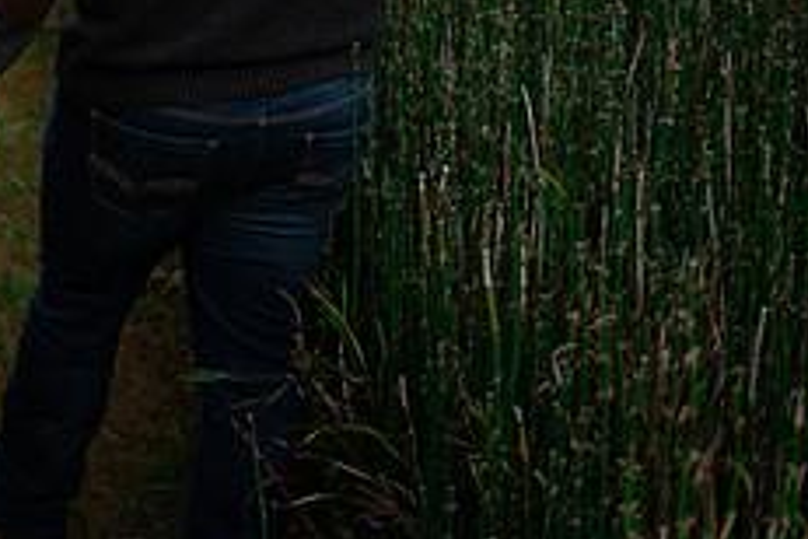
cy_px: -37
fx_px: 1975
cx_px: 14
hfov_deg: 22.3
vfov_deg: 15.2
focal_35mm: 88
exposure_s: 1/1250
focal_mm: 35
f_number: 1.8
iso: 100
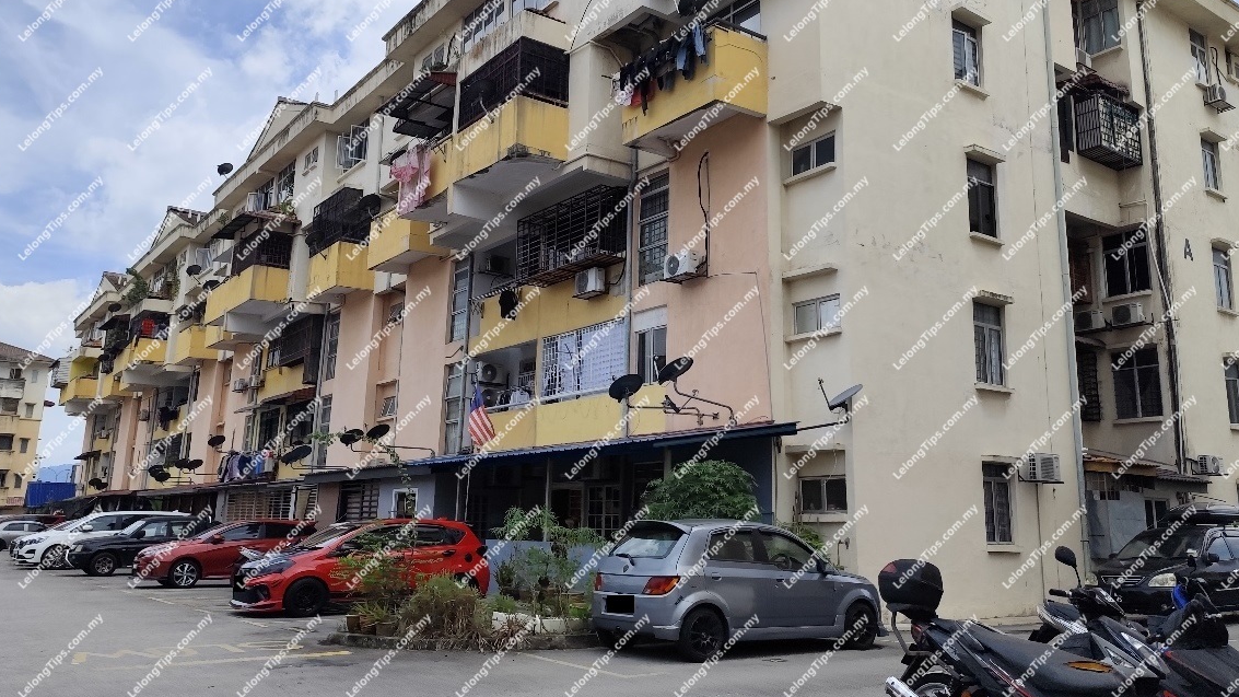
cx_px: 588
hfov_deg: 67.9
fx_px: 920
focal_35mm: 28
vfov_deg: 41.1
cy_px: 245
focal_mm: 6.14
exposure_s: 1/1882
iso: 50
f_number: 1.65
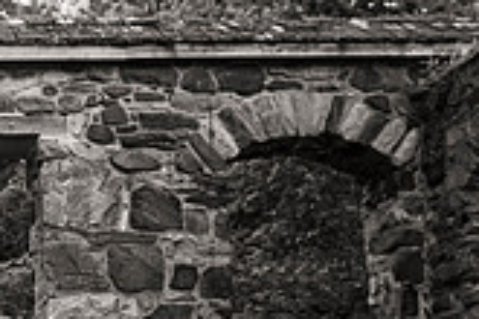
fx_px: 1157
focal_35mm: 87
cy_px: 299
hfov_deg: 21.4
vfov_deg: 15.5
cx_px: -128
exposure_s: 1/250
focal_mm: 24
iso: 800
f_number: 4
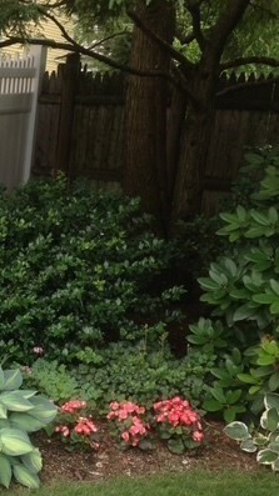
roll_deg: -3.2
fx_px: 764
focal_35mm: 58
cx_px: -81
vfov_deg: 35.9
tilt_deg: -14.8
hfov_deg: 19.2
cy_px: 290
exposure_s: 1/141
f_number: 2.4
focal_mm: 4.12
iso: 50
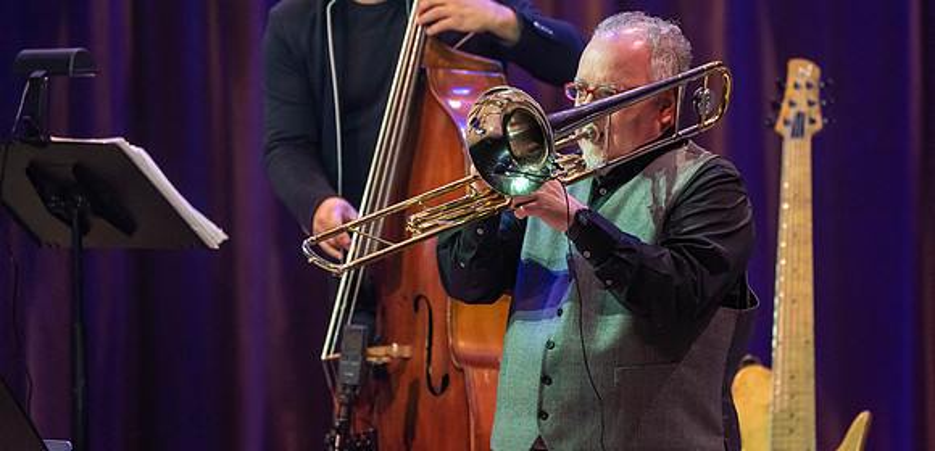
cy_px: 177
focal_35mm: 508
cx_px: 548
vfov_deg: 2.1
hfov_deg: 4.4
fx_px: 12178
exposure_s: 1/320
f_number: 5.6
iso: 3200
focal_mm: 400
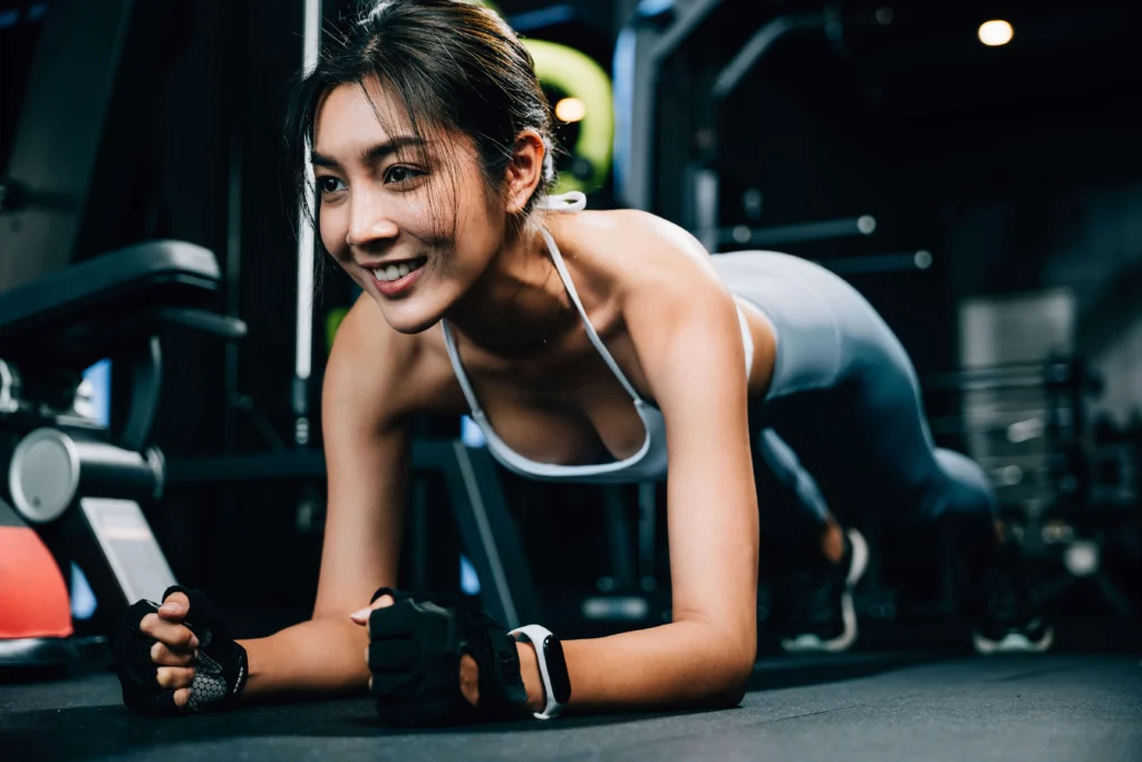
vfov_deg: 27.5
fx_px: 1555
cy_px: 381
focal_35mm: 49
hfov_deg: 40.3
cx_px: 571
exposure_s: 1/400
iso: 320
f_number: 2.8
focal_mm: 49
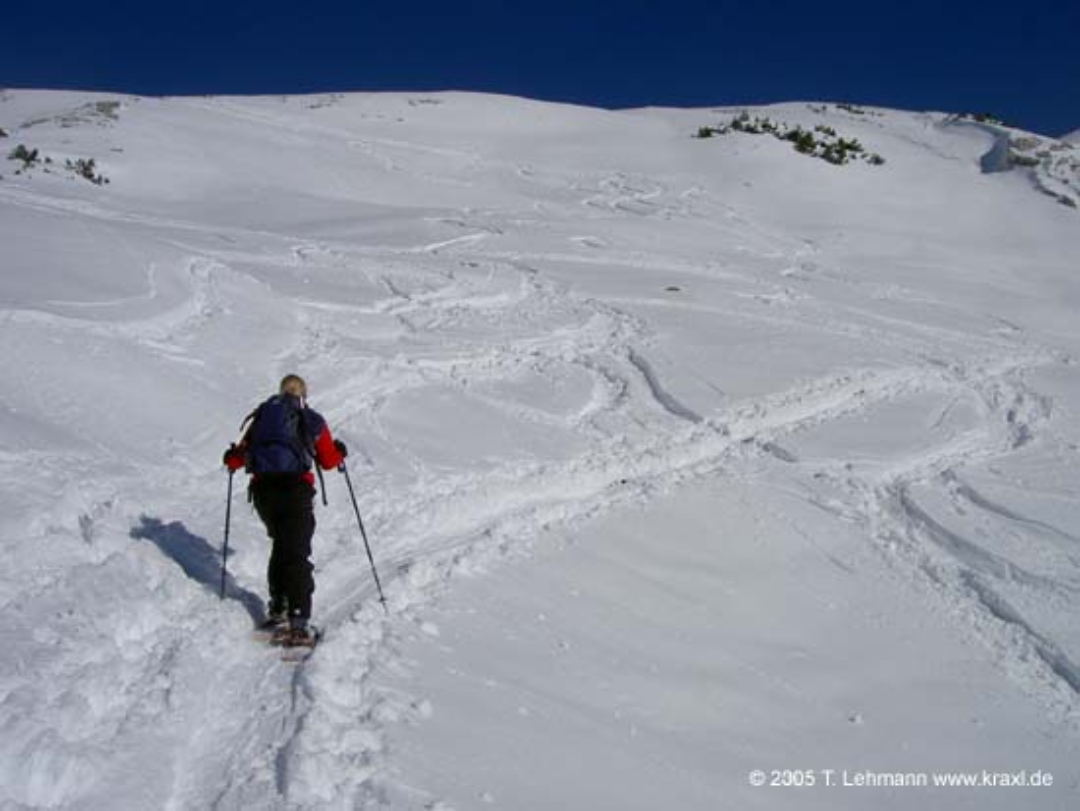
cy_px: 406
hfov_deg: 47.8
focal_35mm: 39
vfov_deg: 36.8
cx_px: 540
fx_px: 1217
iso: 100
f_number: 4.7
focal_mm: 8
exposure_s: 1/2000
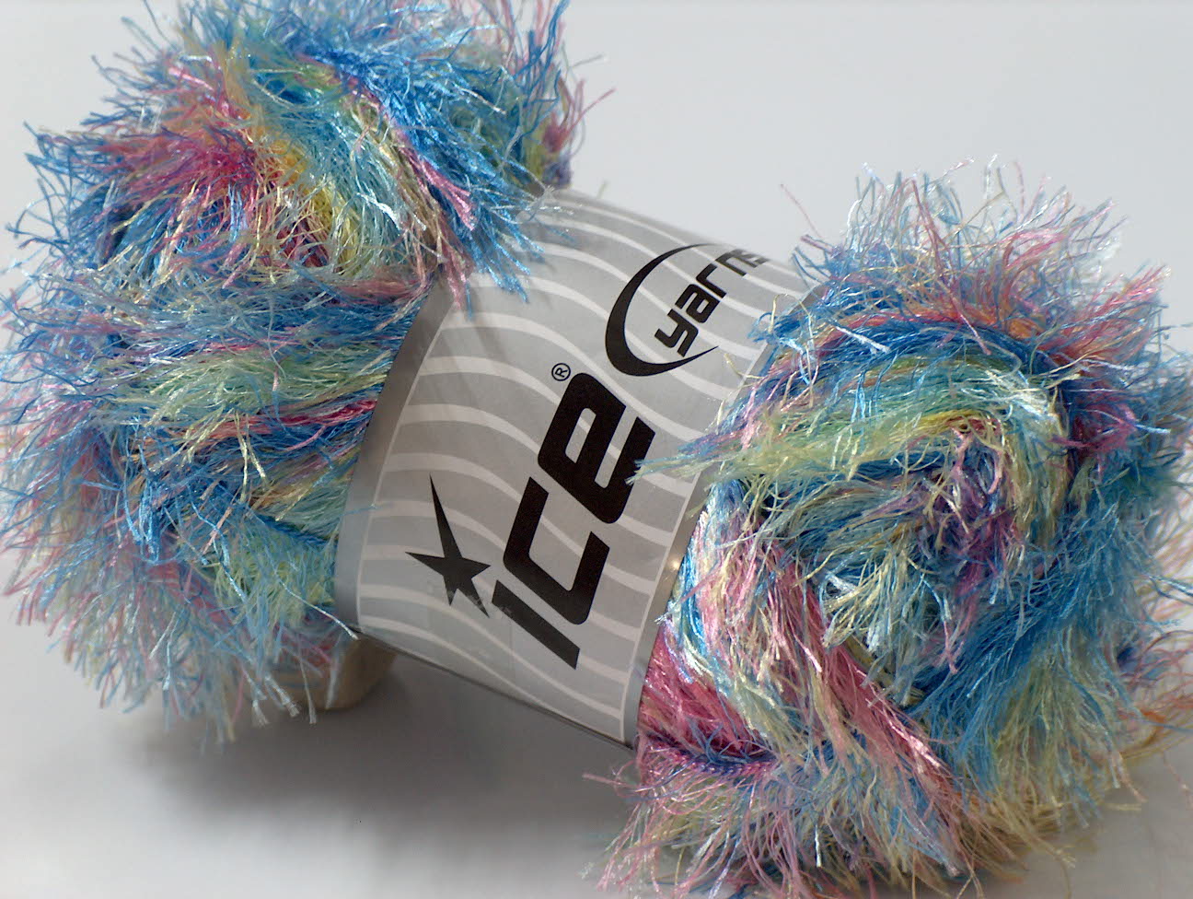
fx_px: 4694
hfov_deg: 14.5
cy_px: 450
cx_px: 596
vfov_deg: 10.9
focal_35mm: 136
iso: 100
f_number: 3
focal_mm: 27.85
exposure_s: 1/3.14
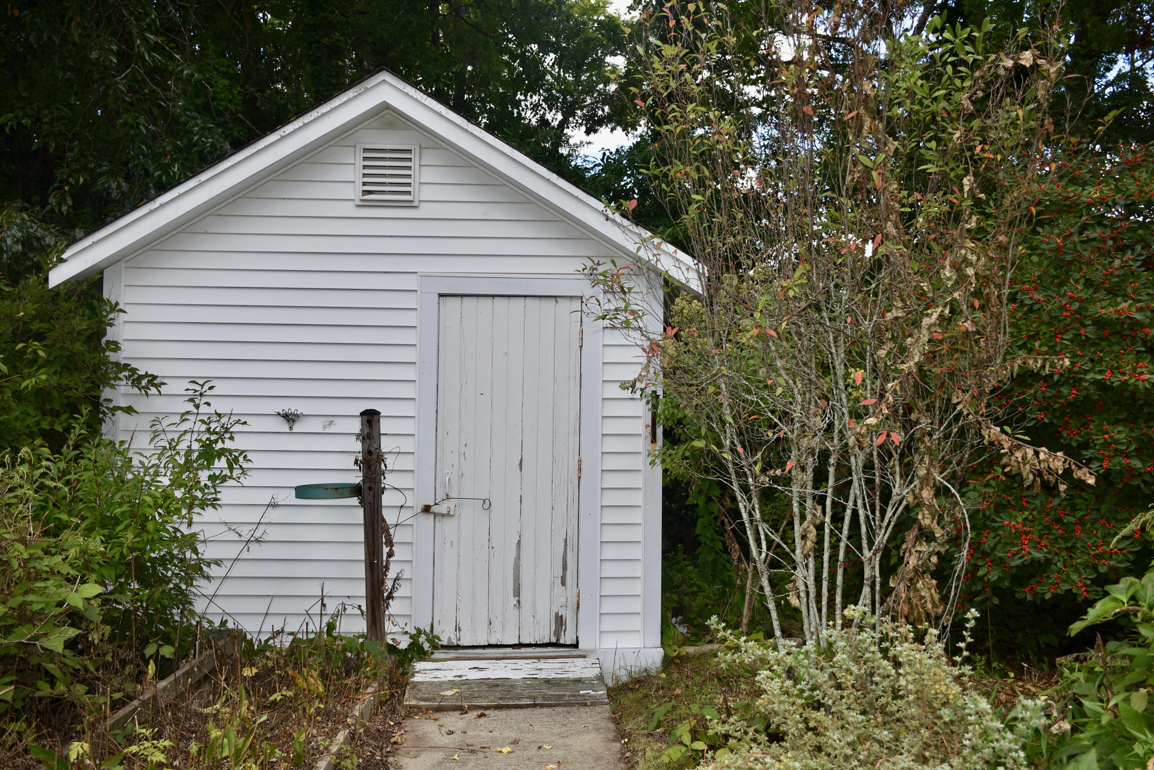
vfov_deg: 36.9
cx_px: 577
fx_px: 1154
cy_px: 385
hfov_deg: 53.1
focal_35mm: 36
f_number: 5
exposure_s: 1/250
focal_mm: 24
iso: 100
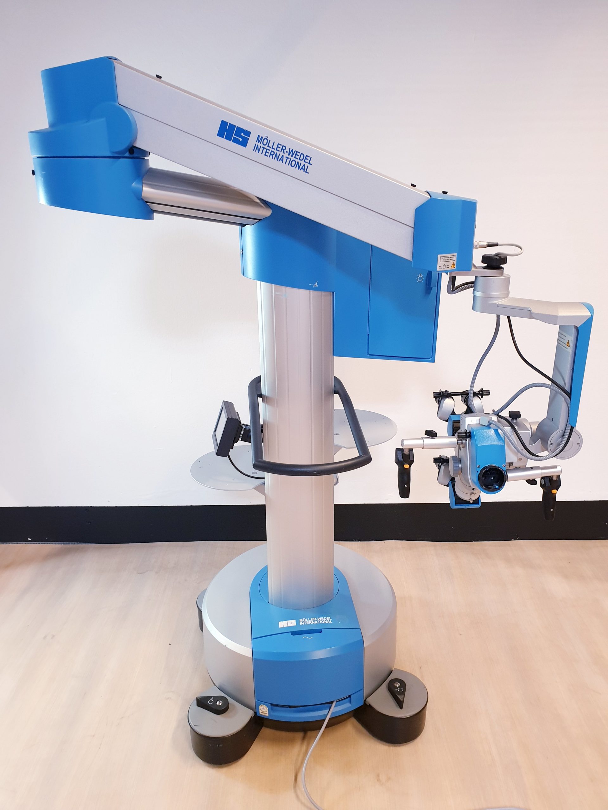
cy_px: 405
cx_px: 304
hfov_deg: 53.1
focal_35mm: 26
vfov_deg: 67.3
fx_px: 609
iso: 160
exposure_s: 1/50
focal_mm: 4.3
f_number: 2.4
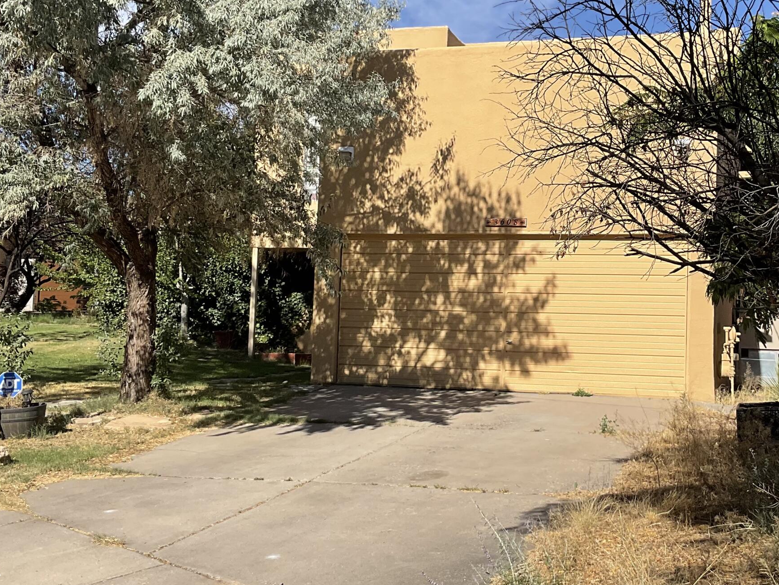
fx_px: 1125
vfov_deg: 29.1
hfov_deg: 38.0
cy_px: 267
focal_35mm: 50
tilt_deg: +4.2
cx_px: 472
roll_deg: -2.0
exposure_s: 1/2141
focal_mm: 3
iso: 16
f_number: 1.8
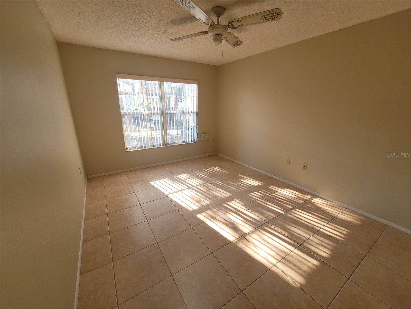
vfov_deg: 89.9
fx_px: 154
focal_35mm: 13
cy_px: 154
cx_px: 206
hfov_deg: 106.2
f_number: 2.2
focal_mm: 2.2
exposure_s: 1/120
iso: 100
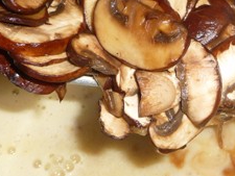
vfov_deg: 16.2
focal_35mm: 91
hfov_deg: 20.9
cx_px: 228
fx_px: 618
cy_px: 50
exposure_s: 1/30
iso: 100
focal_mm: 5.3
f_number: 3.5
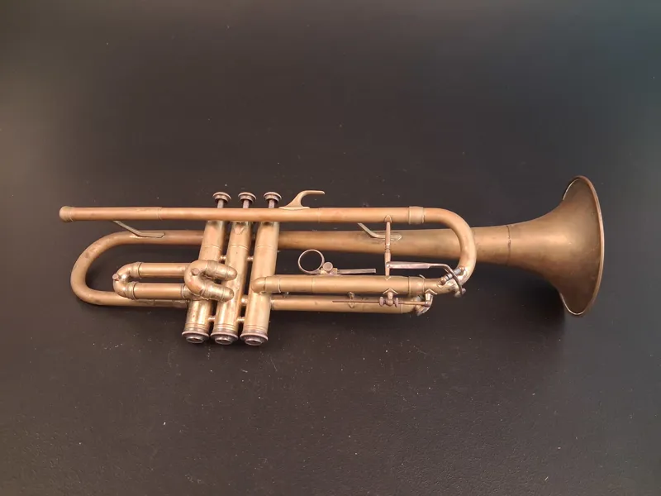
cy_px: 248
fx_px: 516
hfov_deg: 65.3
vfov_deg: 51.4
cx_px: 330
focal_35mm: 27
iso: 640
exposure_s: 1/50
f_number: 1.8
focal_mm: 4
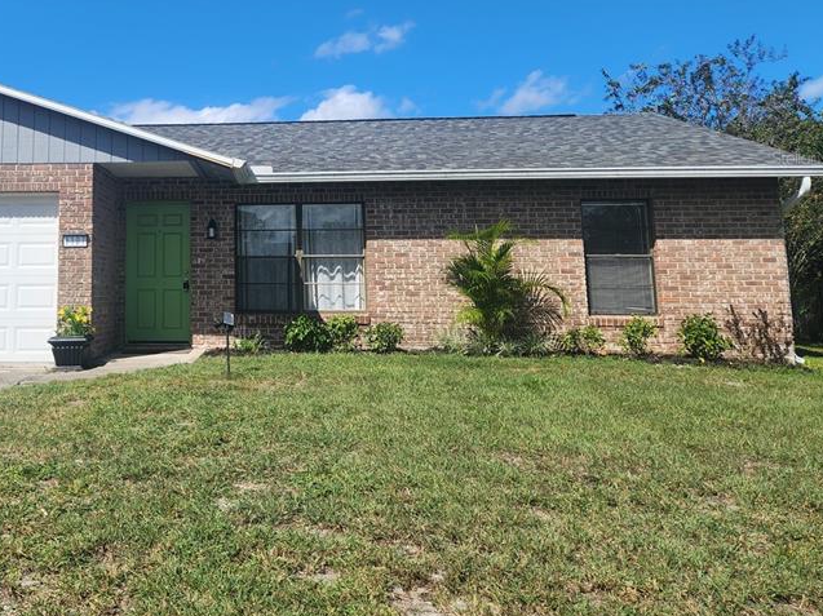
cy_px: 158
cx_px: 189
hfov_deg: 47.9
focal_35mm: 37
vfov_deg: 37.7
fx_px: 879
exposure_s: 1/2060
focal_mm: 5.4
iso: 20
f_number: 1.8
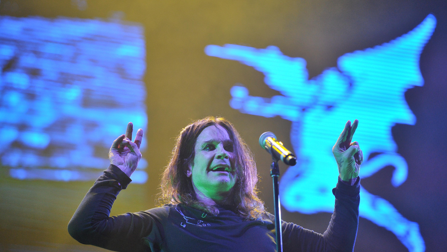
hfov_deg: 12.0
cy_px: 125
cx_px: 223
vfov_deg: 6.8
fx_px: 2122
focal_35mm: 179
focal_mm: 170
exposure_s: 1/1600
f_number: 3.2
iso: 2000
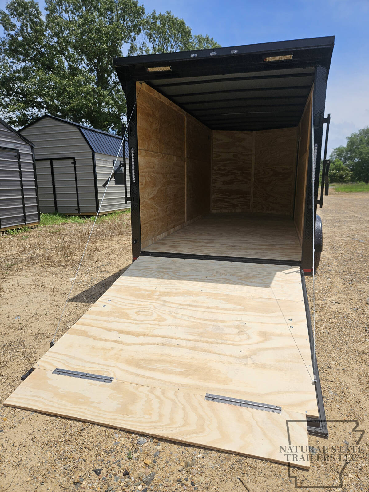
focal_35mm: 23
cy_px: 246
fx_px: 327
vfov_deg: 73.9
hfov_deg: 58.9
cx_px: 184
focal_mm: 5.4
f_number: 1.8
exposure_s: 1/3850
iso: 25
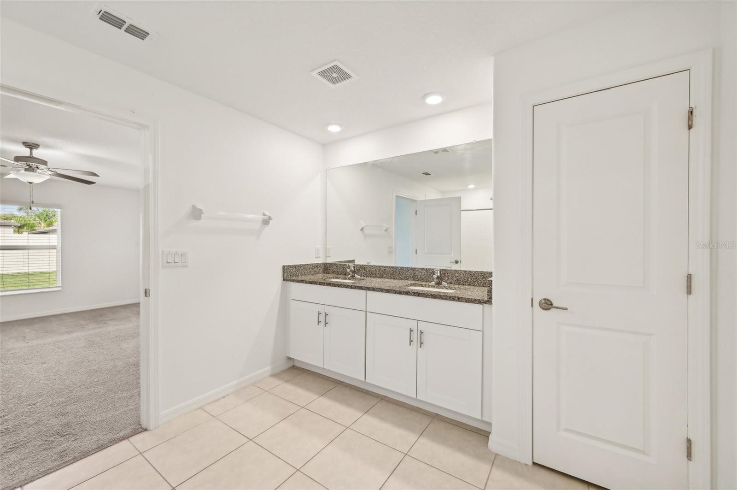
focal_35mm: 14
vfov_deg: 81.1
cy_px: 245
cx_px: 368
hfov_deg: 104.3
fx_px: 286
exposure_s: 1/30
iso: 400
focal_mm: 14
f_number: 8
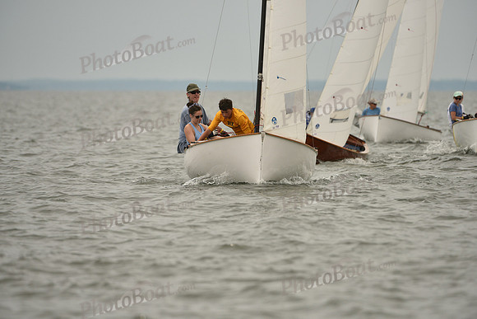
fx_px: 5301
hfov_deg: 5.2
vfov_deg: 3.4
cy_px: 160
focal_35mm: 400
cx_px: 238
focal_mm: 400
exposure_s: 1/2000
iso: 320
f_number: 5
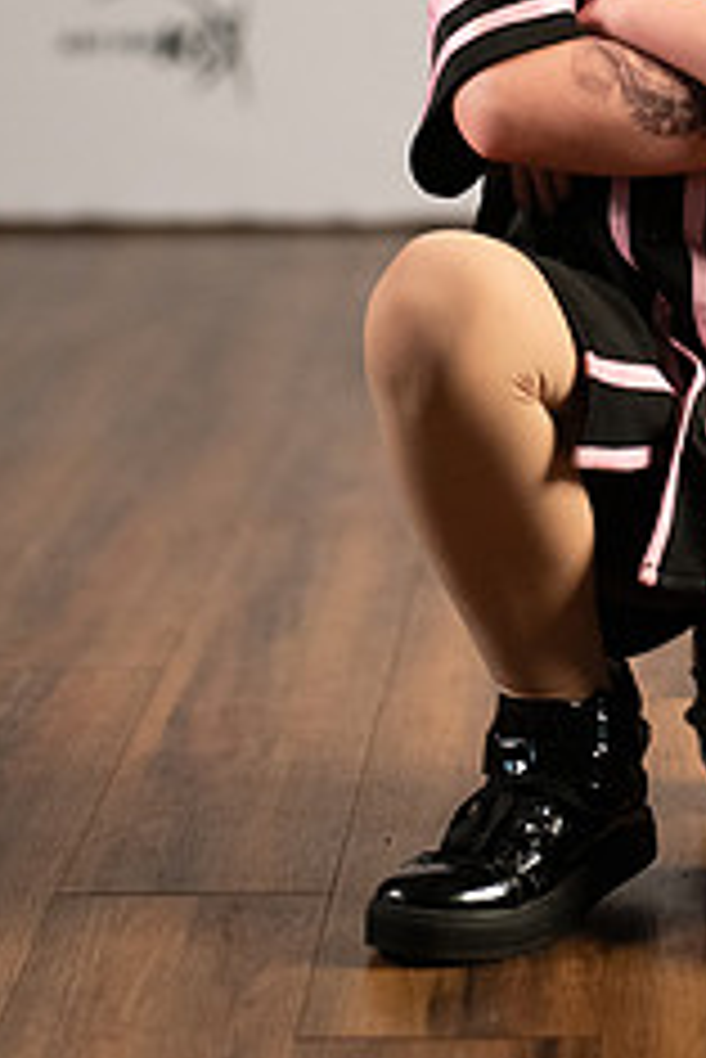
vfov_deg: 11.7
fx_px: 5111
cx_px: 657
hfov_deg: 7.9
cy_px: 90
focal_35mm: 174
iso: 6400
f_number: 2.8
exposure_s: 1/250
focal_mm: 91
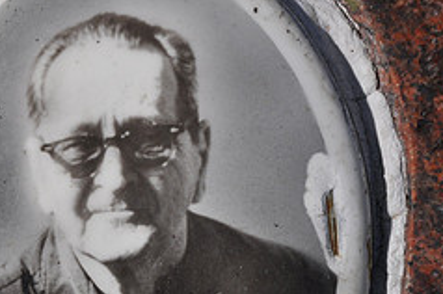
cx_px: 143
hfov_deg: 4.7
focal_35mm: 439
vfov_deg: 3.1
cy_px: 220
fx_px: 5395
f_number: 9
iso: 200
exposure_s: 1/1250
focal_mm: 120
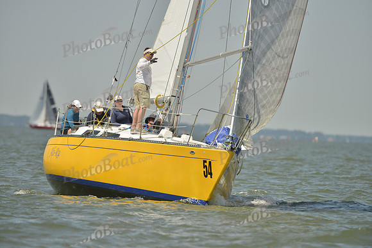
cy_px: 124
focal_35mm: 400
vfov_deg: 3.4
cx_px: 186
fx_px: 4134
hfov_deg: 5.2
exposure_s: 1/1600
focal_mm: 400
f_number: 5
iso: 200
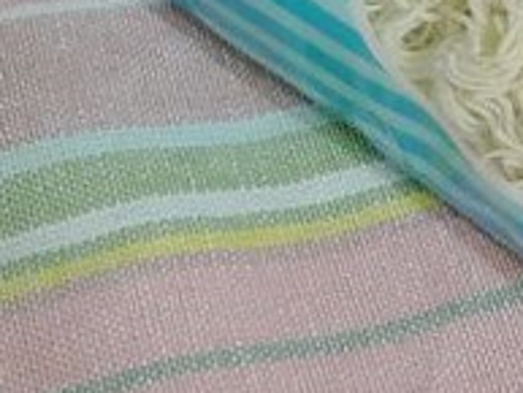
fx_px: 2358
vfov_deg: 9.4
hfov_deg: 11.9
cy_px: -14
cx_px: 862
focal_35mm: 156
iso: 200
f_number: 2.1
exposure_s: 1/20
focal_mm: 5.4
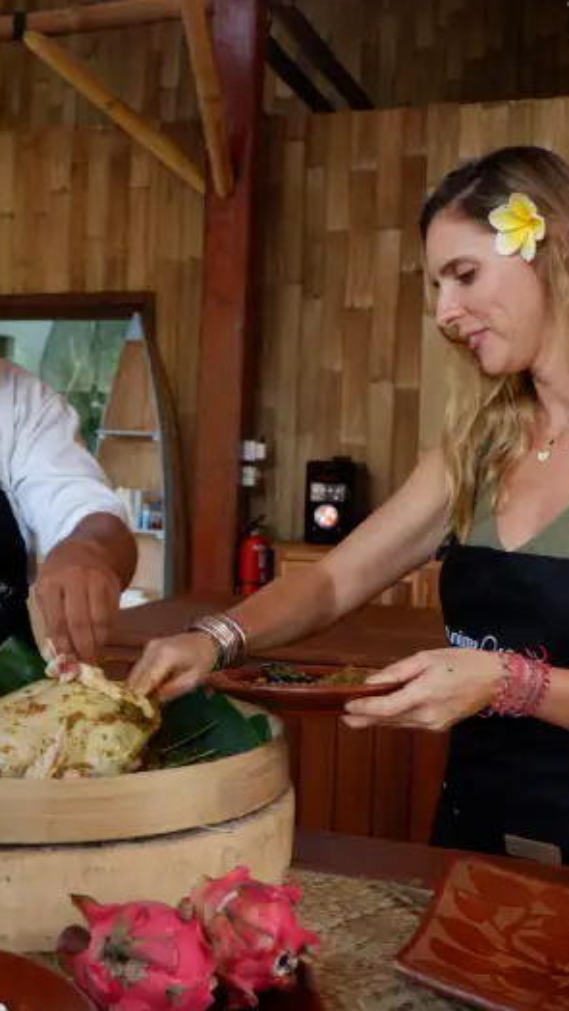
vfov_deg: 42.9
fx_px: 1287
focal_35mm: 48
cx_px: 135
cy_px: 506
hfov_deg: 24.6
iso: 640
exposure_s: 1/42
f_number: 3.8
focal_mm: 20.1
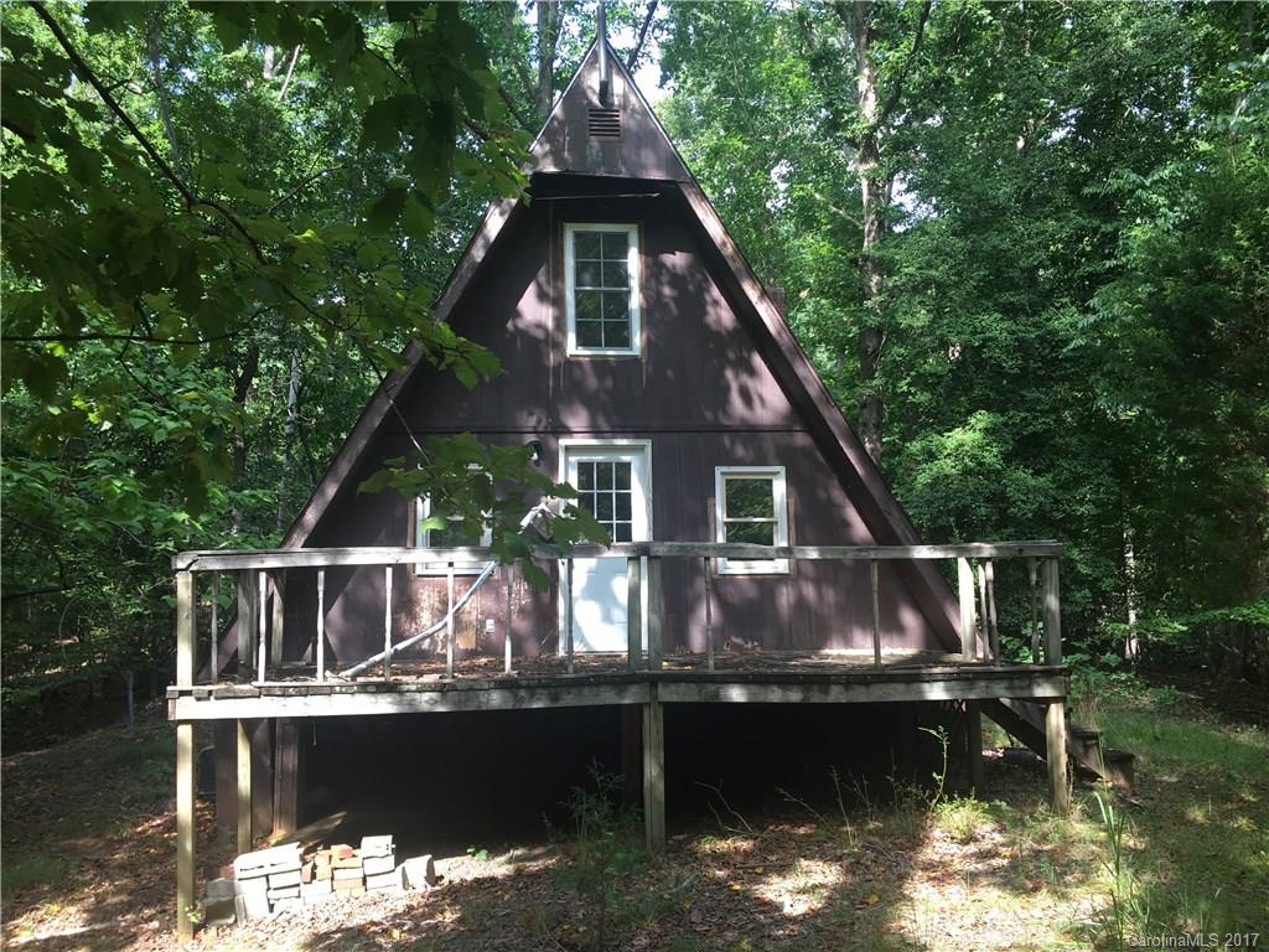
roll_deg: -0.1
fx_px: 1063
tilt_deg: +7.1
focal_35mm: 29
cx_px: 634
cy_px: 476
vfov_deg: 48.2
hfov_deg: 61.7
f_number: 2.2
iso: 25
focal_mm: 4.15
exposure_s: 1/128
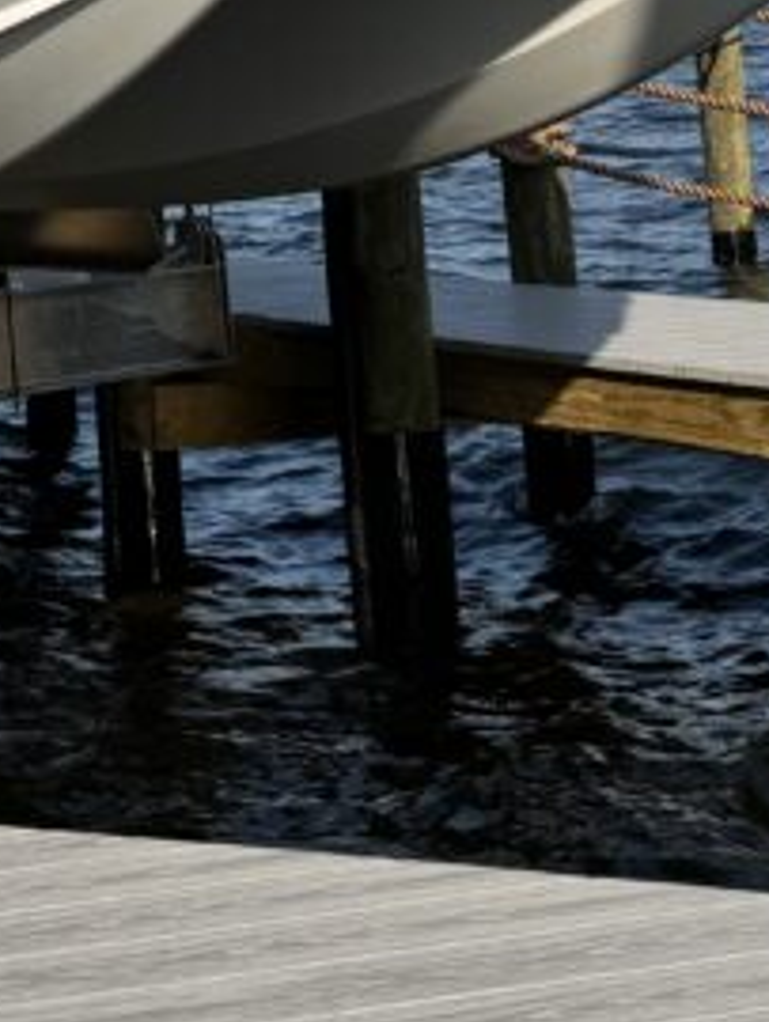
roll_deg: +2.5
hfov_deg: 15.6
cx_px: -182
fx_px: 2691
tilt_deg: +7.0
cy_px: -371
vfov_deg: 19.5
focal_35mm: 91
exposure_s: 1/7092
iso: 80
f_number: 1.78
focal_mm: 6.76
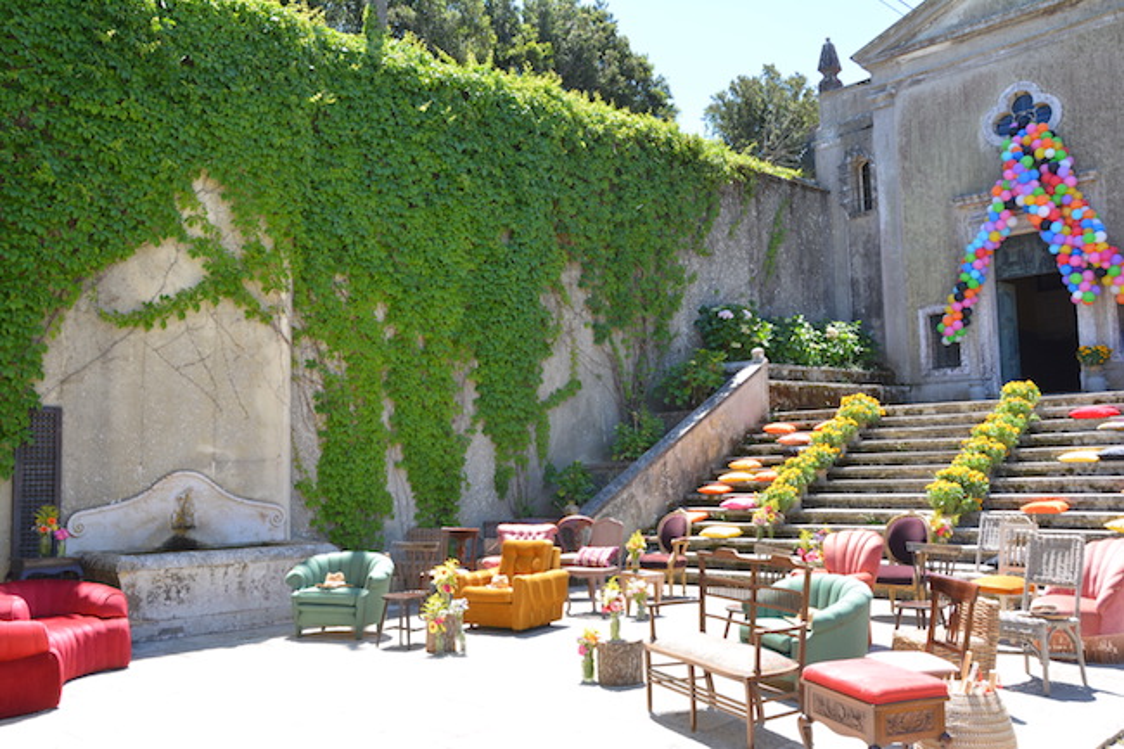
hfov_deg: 59.5
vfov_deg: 41.7
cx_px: 562
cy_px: 374
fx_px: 983
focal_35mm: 32
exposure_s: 1/60
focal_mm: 21
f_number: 8
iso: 125
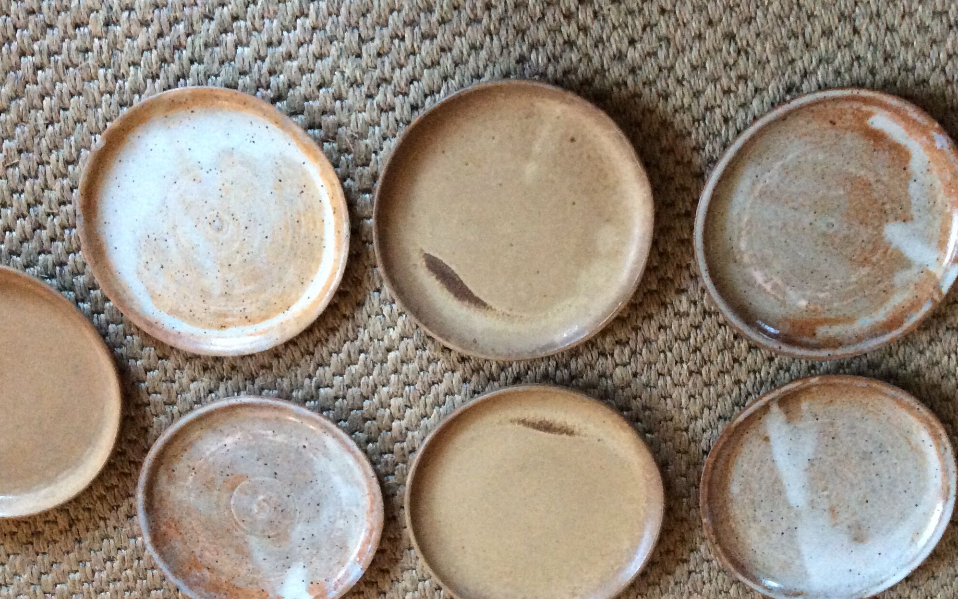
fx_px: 1149
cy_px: 373
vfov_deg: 29.1
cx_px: 459
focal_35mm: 44
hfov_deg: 45.3
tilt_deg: -72.4
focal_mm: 3.3
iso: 320
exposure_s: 1/25
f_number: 2.4
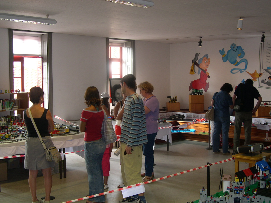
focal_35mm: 47
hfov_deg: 40.4
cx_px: 136
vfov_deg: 30.9
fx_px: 368
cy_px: 102
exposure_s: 1/30
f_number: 3.1
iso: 107
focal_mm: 10.1
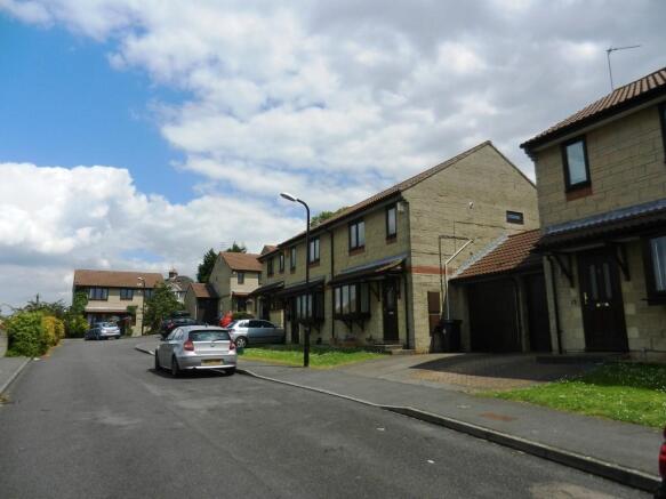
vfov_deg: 54.9
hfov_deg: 69.4
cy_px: 250
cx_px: 333
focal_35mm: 25
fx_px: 481
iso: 160
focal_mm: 4.5
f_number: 7
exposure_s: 1/640
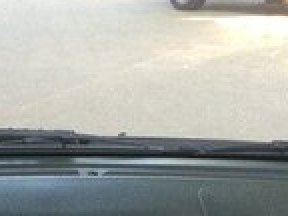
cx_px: 106
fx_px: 1107
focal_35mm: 133
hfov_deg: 14.8
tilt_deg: -20.3
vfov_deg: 10.6
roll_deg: -1.3
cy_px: 359
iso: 40
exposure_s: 1/33
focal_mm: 4.15
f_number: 2.2
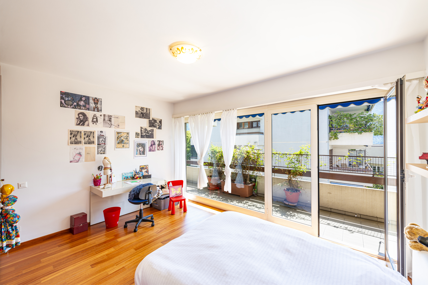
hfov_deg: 104.3
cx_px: 214
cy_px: 142
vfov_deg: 81.2
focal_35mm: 14
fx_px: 166
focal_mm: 14
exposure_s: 1/8
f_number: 8
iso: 100
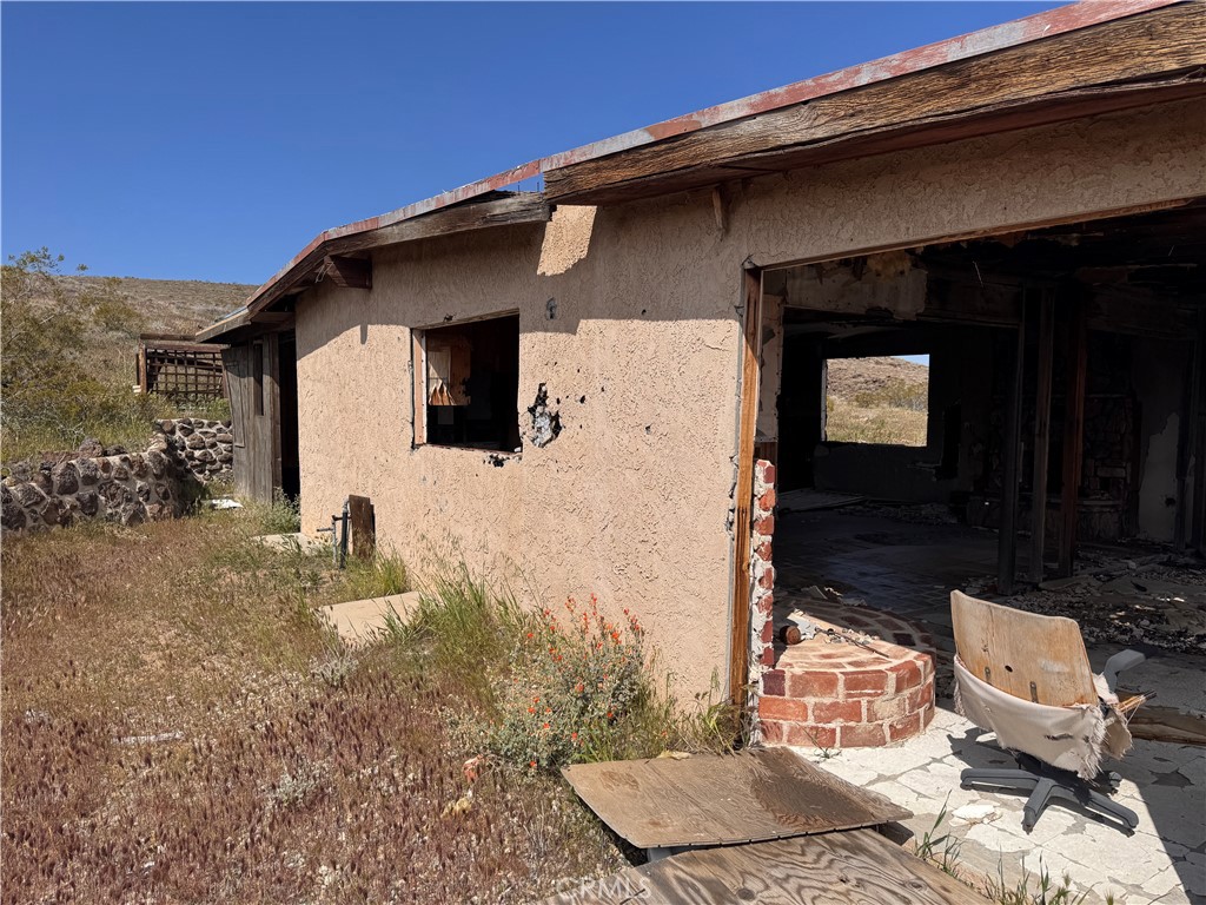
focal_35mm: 24
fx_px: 836
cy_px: 452
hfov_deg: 71.6
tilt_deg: -3.8
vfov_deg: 56.8
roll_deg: +0.5
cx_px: 603
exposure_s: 1/9009
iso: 80
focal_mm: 6.76
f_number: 1.78
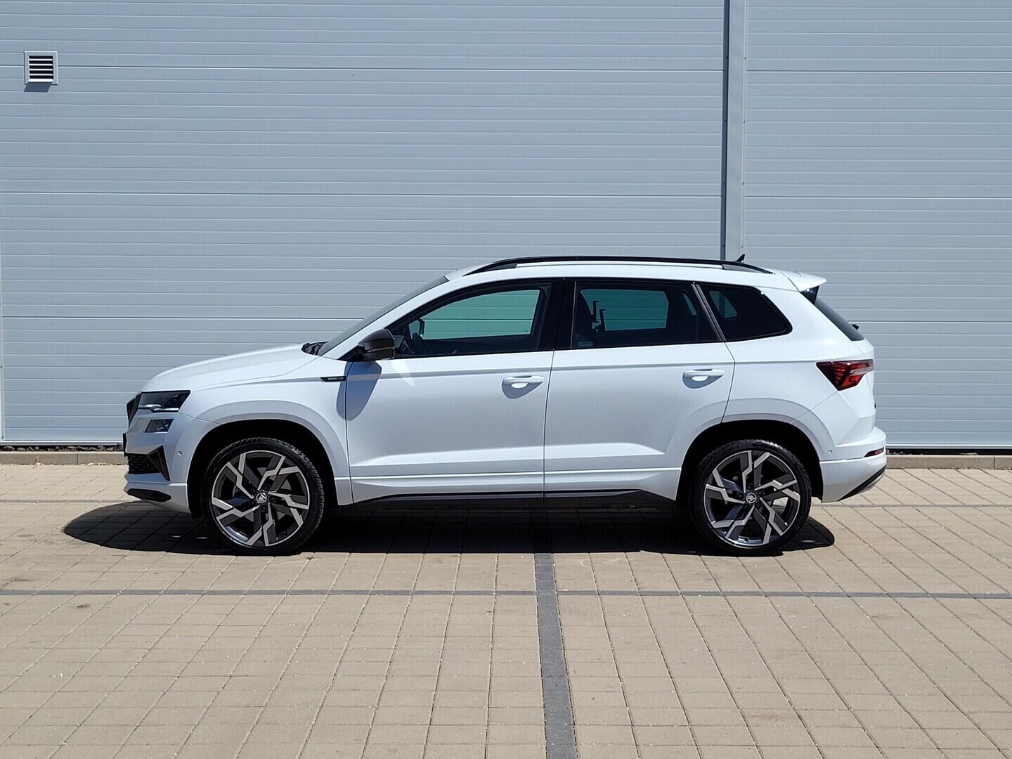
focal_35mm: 26
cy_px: 380
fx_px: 760
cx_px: 506
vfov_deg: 53.1
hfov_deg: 67.3
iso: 40
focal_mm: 5.4
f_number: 1.8
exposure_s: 1/3850
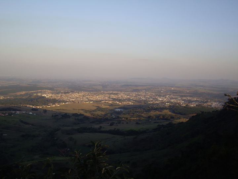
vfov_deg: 31.5
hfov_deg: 41.2
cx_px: 119
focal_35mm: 46
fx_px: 316
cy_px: 90
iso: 64
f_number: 3.1
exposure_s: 1/320
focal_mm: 9.6
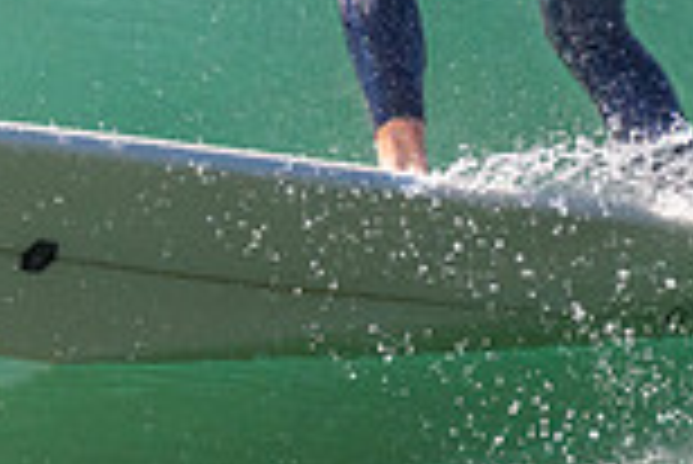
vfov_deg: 0.5
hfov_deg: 0.7
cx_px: -86
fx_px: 58169
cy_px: -137
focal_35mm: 3019
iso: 1800
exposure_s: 1/2000
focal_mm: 800
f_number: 11
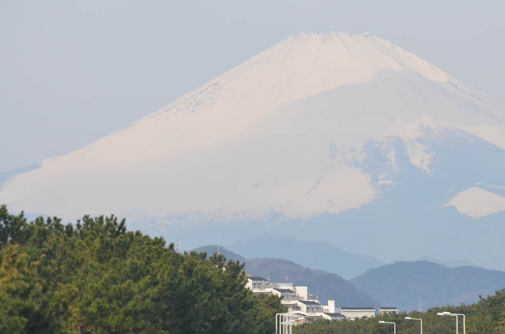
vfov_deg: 3.3
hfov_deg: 5.0
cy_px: 211
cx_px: 304
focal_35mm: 413
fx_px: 5780
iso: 400
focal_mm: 210
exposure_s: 1/1600
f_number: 6.3
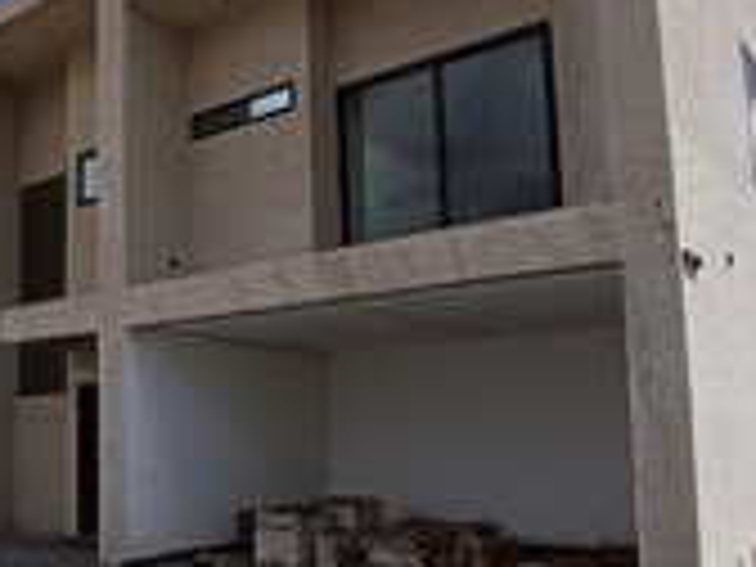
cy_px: 353
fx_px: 852
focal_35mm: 39
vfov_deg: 36.6
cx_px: 126
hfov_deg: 44.9
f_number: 2.2
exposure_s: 1/1761
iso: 50
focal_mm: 1.4
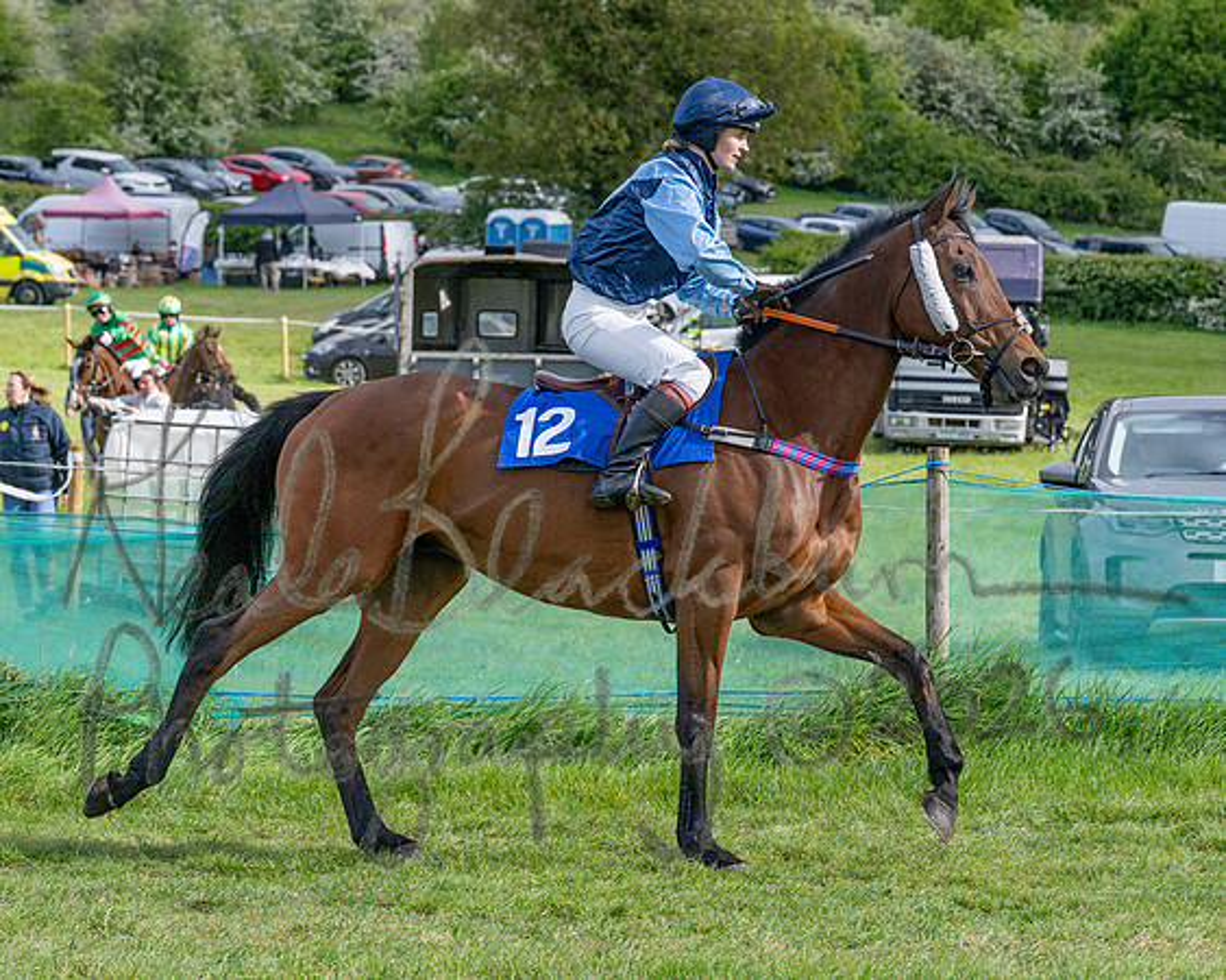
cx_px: 535
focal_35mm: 133
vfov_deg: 11.6
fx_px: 4821
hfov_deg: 14.5
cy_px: 475
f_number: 4.5
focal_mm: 70
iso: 400
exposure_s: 1/2500
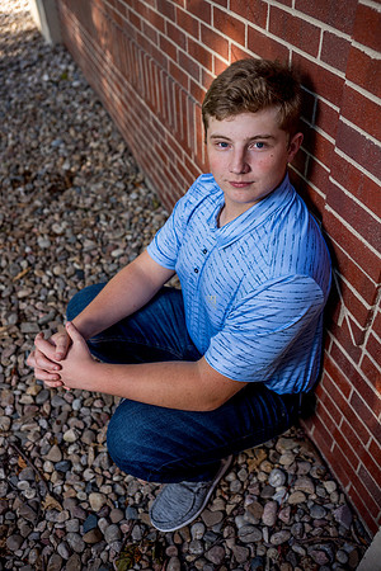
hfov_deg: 46.4
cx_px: 190
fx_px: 444
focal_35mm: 28
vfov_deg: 65.5
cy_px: 286
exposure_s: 1/160
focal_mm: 28
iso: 100
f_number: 2.8
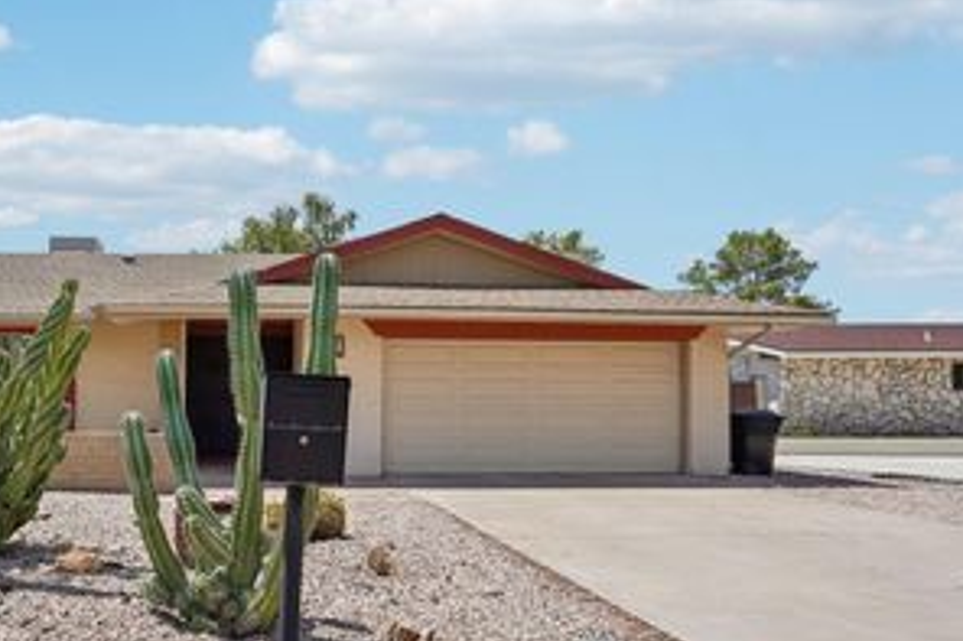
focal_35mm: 27
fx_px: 722
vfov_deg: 47.6
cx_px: 280
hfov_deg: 64.6
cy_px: 379
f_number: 8
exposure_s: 1/640
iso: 200
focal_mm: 16
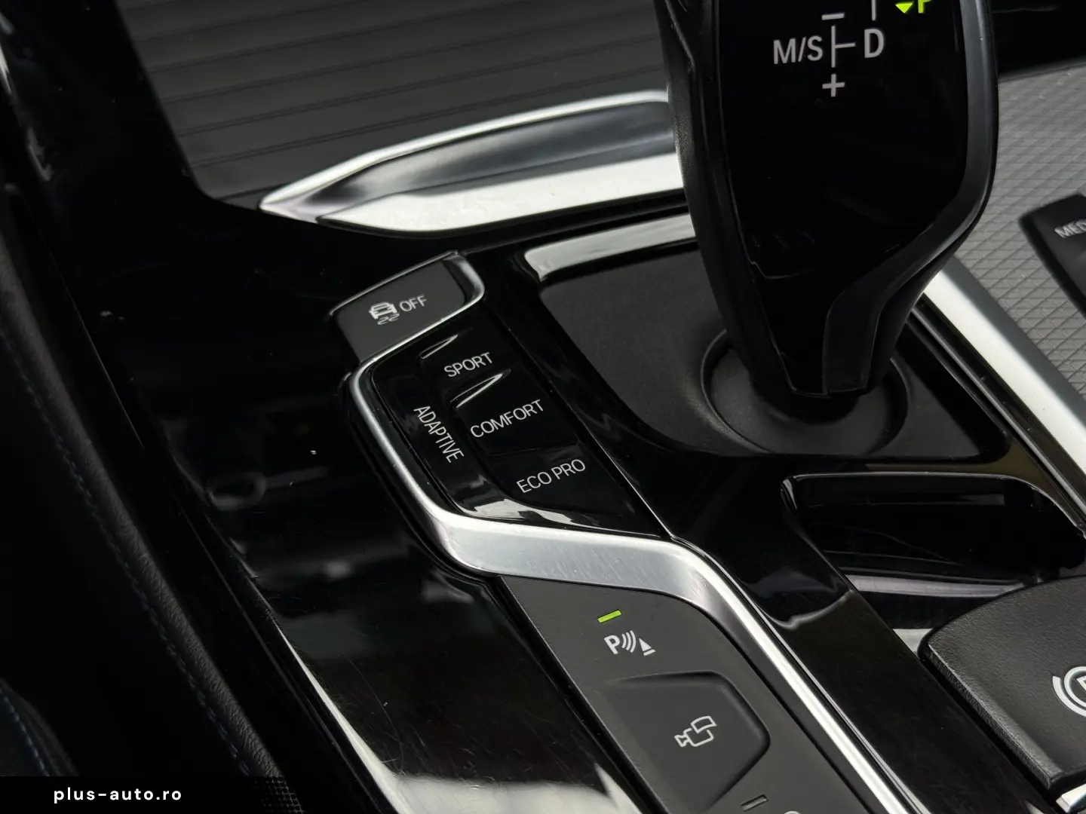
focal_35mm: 48
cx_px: 543
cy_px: 407
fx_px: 1506
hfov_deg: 39.7
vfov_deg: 30.3
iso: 80
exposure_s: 1/1055
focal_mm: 6.76
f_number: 1.78
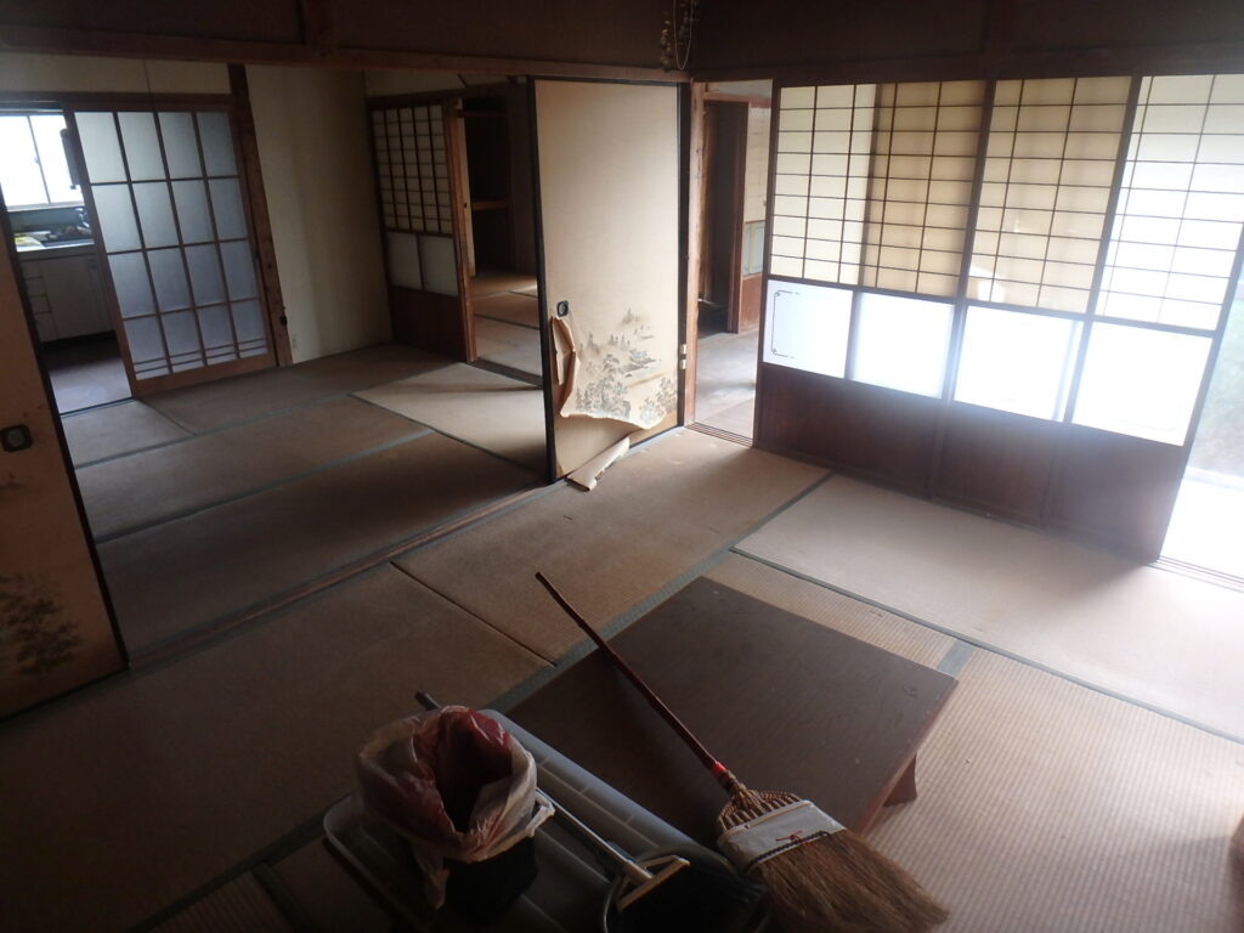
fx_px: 755
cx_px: 622
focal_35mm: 21
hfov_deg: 79.0
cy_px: 466
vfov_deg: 63.4
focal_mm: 3.7
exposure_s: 1/40
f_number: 3.5
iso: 200
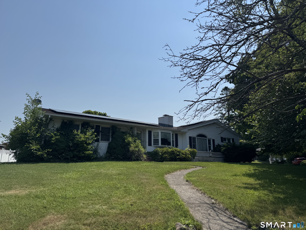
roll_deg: +0.5
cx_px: 153
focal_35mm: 24
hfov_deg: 71.6
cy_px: 115
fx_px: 212
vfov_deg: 56.8
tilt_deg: +12.5
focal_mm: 6.76
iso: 80
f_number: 1.78
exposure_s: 1/12346
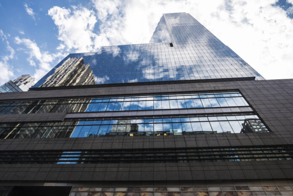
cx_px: 146
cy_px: 98
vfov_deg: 62.0
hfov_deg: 83.9
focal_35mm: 20
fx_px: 163
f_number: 9
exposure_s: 1/100
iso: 100
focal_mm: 20
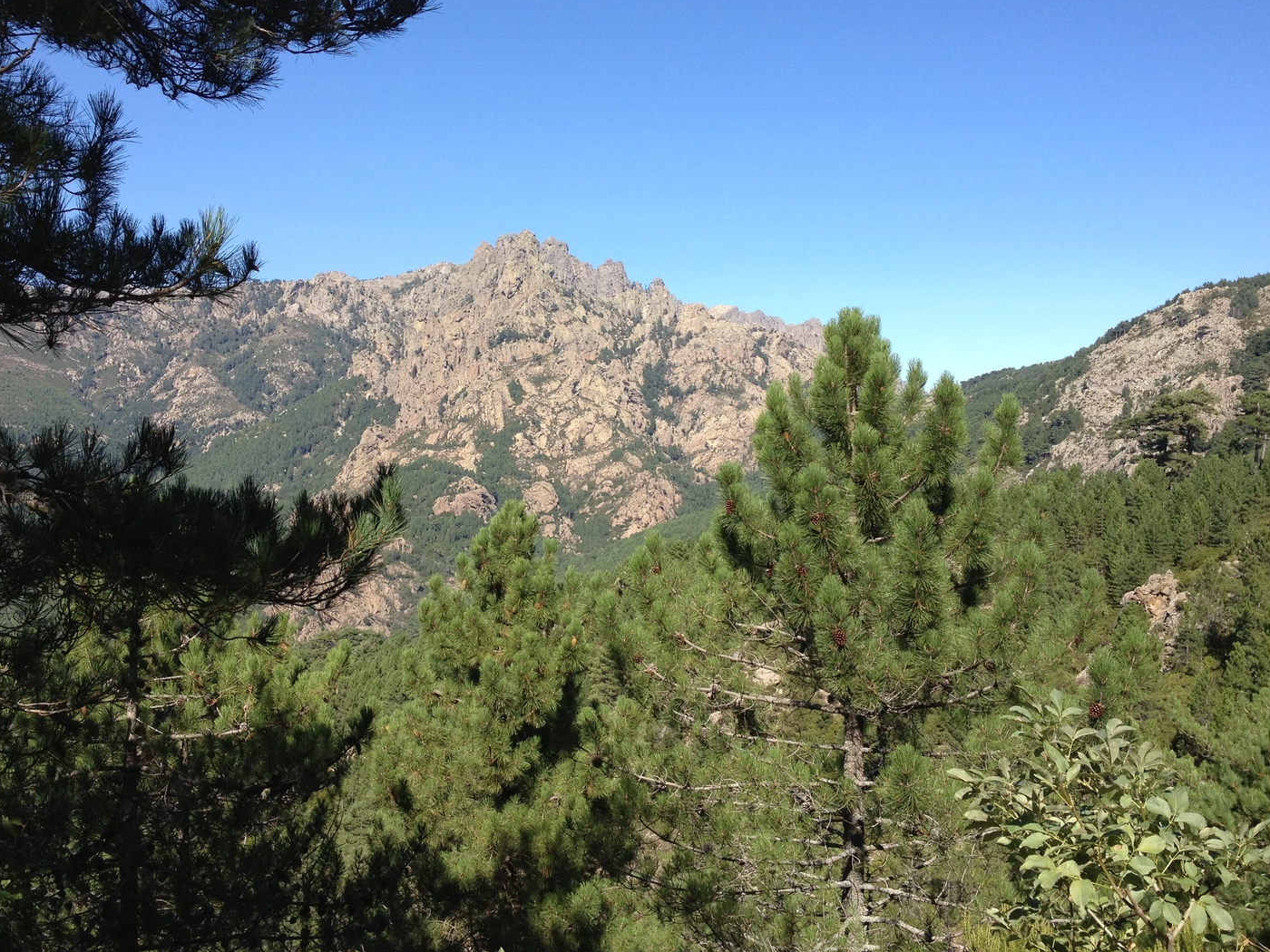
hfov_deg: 46.8
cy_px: 460
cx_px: 621
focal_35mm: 40
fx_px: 1468
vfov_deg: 36.0
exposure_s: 1/1082
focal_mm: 4.28
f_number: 2.4
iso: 64
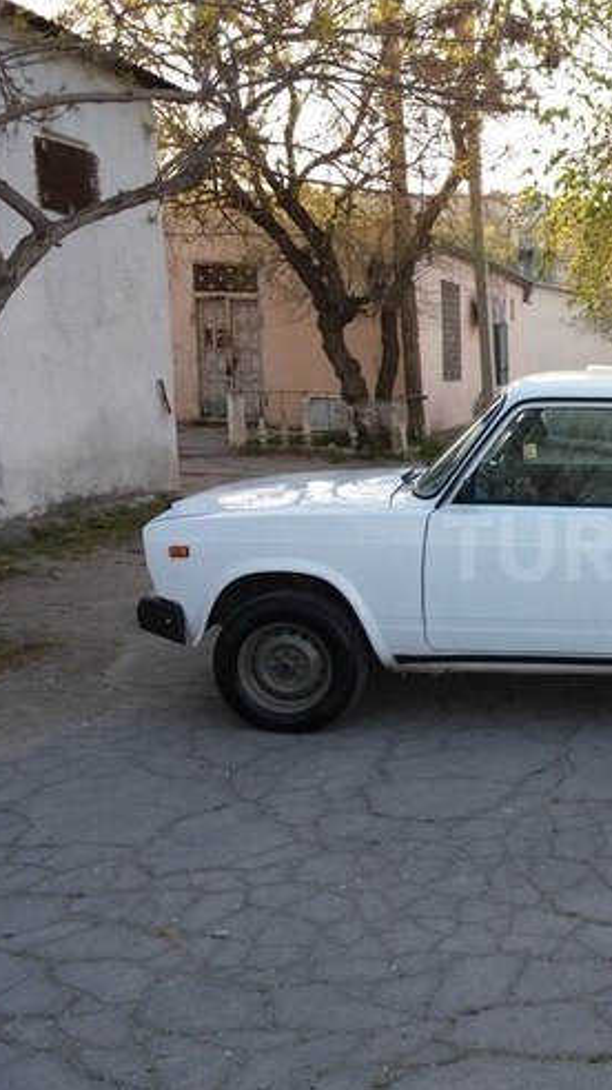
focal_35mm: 41
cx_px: 670
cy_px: 547
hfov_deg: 26.7
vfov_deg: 49.4
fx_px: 1183
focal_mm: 3.7
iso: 64
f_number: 1.9
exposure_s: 1/240
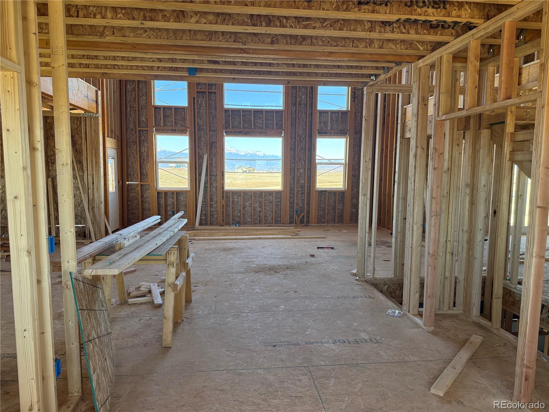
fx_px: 381
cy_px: 206
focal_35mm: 24
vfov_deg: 56.8
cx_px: 274
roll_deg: -0.7
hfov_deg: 71.6
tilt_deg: -5.3
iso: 200
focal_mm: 6.76
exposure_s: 1/224
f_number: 1.78
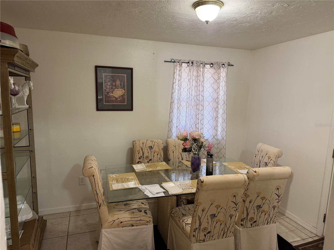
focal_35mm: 24
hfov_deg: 71.6
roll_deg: -1.5
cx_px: 167
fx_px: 232
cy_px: 125
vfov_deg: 56.8
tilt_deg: -8.9
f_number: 1.78
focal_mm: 6.76
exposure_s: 1/60
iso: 250
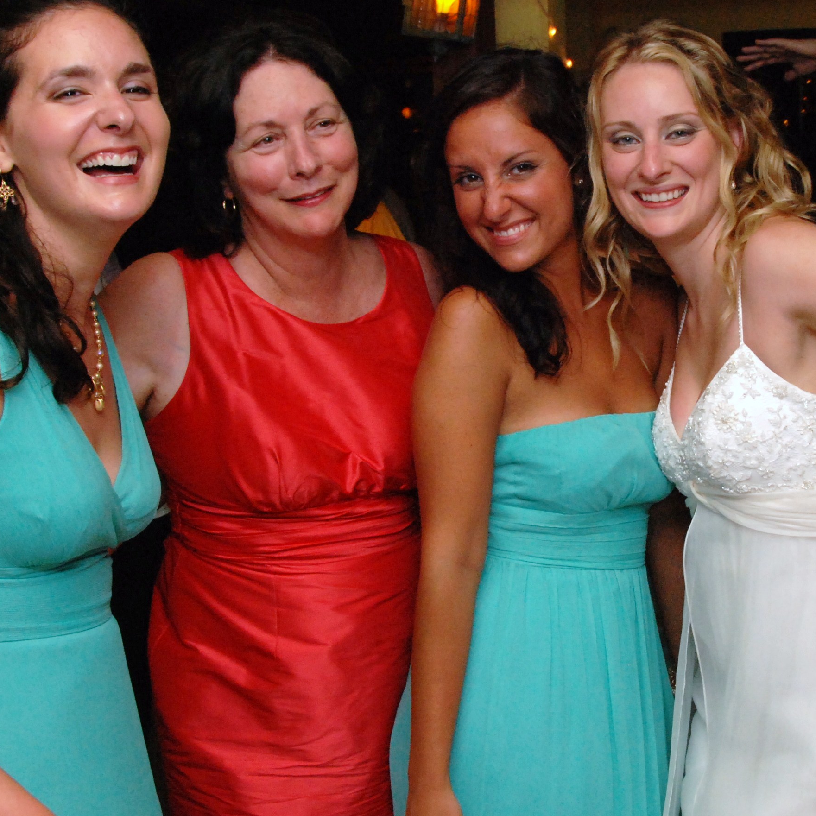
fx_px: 1572
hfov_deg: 28.7
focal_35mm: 59
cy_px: 388
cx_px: 597
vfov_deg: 29.1
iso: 800
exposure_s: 1/30
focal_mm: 21
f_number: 9
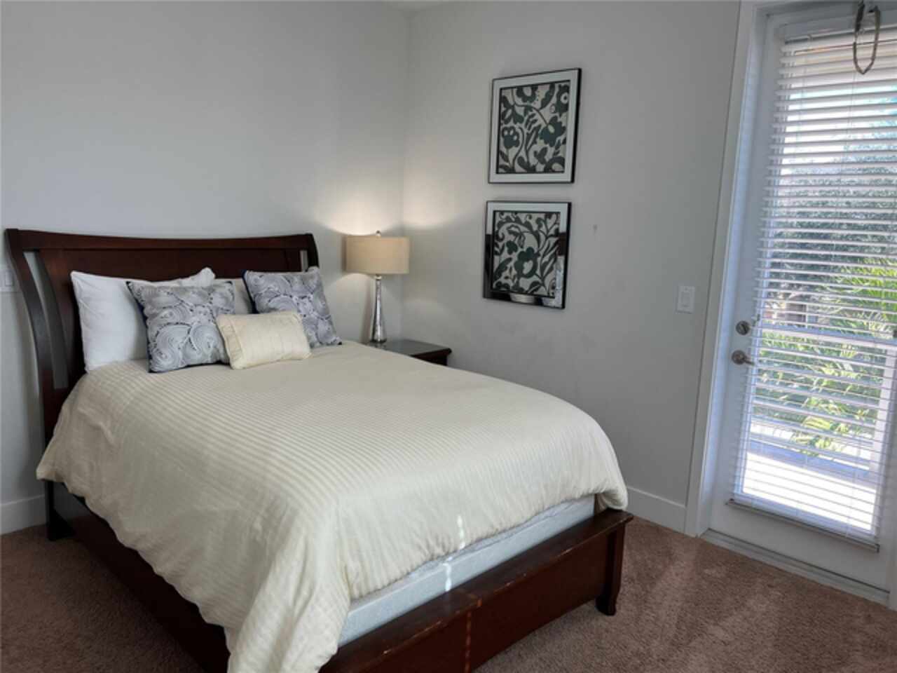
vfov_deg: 53.1
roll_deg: -2.4
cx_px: 448
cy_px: 336
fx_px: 674
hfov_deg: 67.3
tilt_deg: -10.1
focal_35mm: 26
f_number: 1.5
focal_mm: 5.7
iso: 40
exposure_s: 1/164
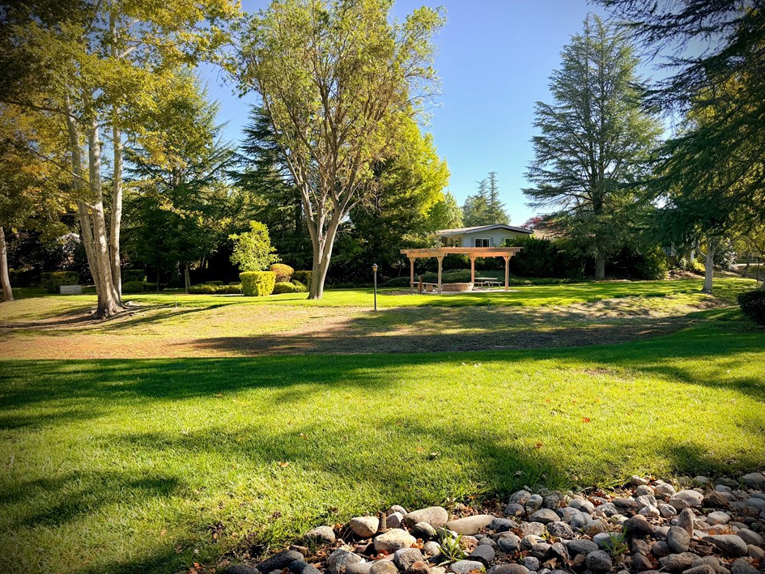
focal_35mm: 26
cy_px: 286
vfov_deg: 53.1
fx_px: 575
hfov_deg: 67.2
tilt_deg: -3.3
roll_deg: +1.0
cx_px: 410
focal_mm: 6.76
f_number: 1.78
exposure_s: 1/1949
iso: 100
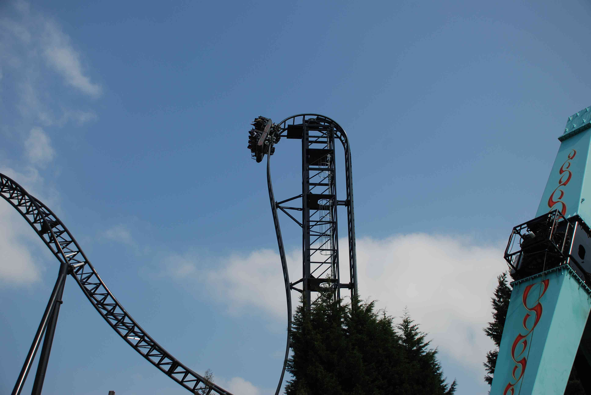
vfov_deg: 34.3
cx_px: 296
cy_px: 198
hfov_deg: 49.5
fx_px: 641
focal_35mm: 39
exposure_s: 1/1000
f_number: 4
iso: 100
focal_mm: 26
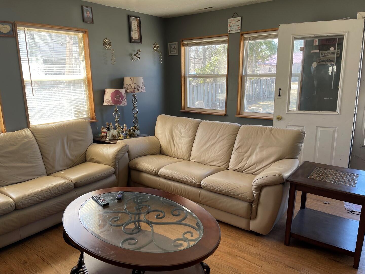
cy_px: 137
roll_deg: +1.2
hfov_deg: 69.4
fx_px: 264
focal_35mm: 25
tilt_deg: -13.1
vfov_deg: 54.9
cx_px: 182
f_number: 1.6
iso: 64
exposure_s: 1/121
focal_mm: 5.1
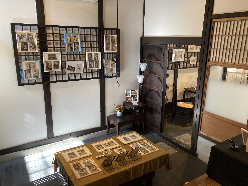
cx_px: 124
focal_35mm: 28
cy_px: 93
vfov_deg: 49.7
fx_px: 201
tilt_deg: -14.7
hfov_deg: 63.4
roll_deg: -0.5
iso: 100
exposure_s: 1/60
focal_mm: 3.99
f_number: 1.8
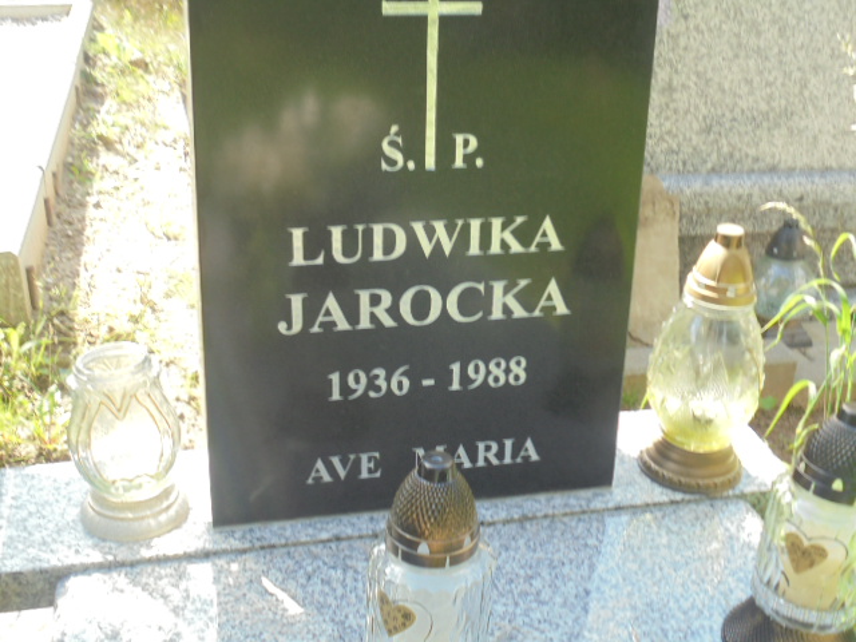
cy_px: 321
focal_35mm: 43
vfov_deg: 33.6
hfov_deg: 43.9
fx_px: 1063
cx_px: 428
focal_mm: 7.8
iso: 100
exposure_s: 1/80
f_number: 4.5
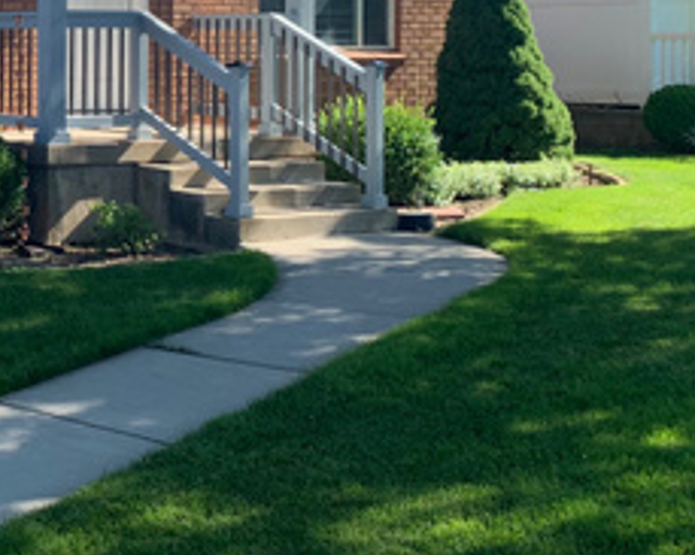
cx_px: -152
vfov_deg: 21.1
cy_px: 64
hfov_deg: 24.2
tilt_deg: -1.6
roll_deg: -0.6
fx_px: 1460
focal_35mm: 71
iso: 25
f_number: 1.8
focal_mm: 4.25
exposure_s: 1/765
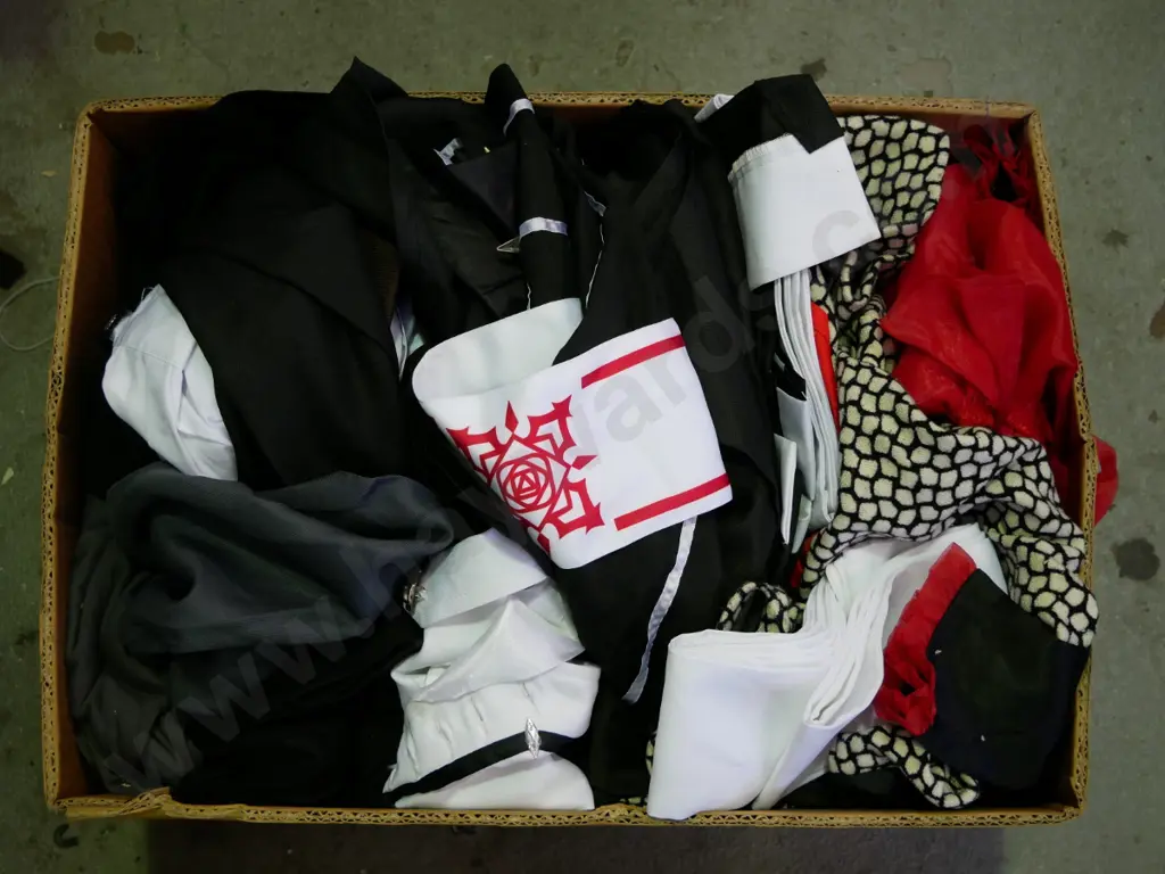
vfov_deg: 32.9
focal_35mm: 44
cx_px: 582
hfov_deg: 42.9
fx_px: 1481
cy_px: 437
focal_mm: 22
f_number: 4.2
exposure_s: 1/60
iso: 1000
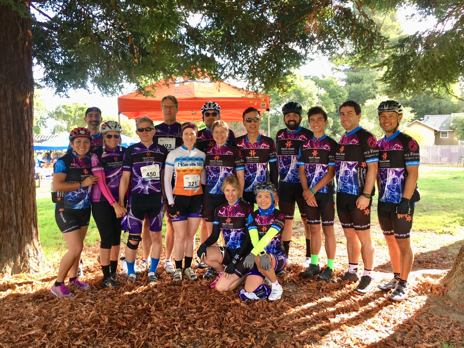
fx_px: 416
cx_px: 239
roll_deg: -0.1
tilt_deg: -3.8
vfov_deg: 45.4
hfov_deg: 58.3
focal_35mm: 31
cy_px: 169
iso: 25
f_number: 2.2
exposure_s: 1/60
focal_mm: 4.15
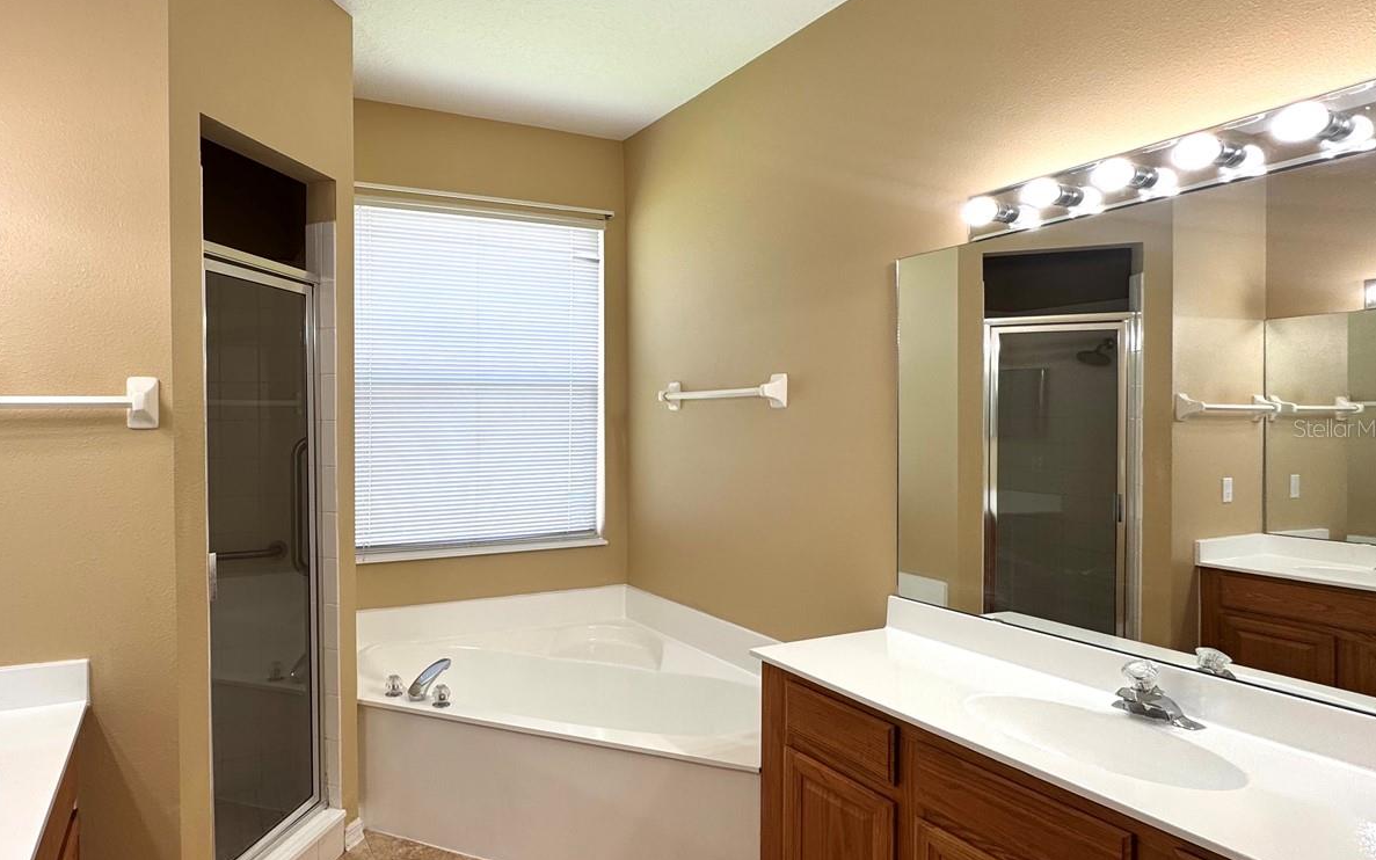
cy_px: 428
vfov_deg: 59.7
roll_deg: +0.5
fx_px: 750
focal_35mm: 20
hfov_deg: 82.6
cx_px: 475
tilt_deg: -1.3
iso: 40
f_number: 2.2
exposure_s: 1/135
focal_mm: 2.22
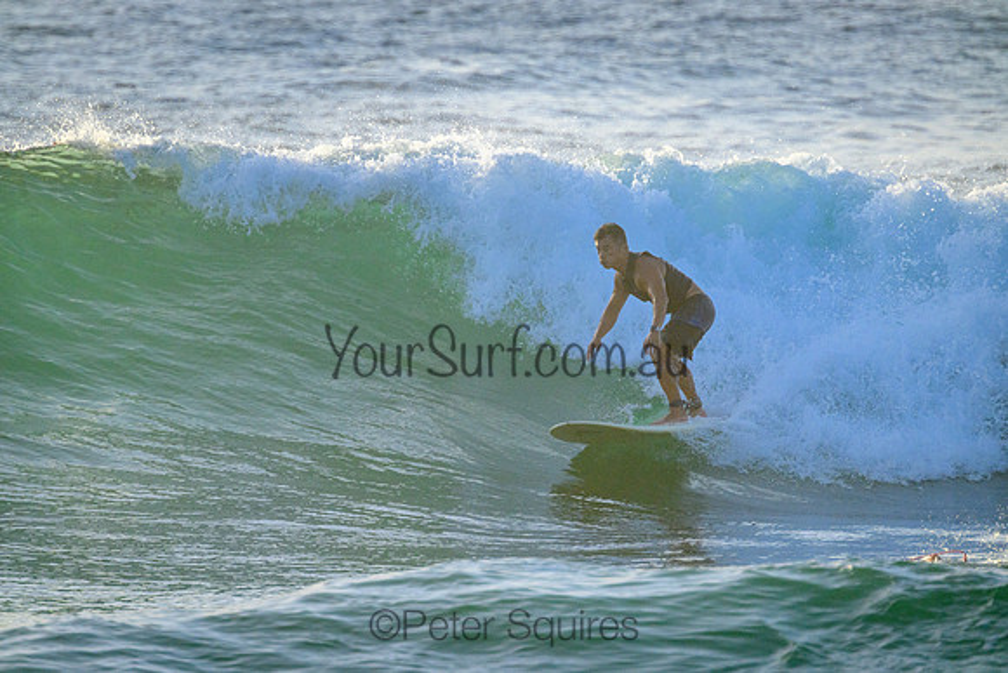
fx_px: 22404
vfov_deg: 1.7
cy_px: 336
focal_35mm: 800
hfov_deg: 2.6
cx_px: 504
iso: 1800
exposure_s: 1/2000
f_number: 11
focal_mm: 800
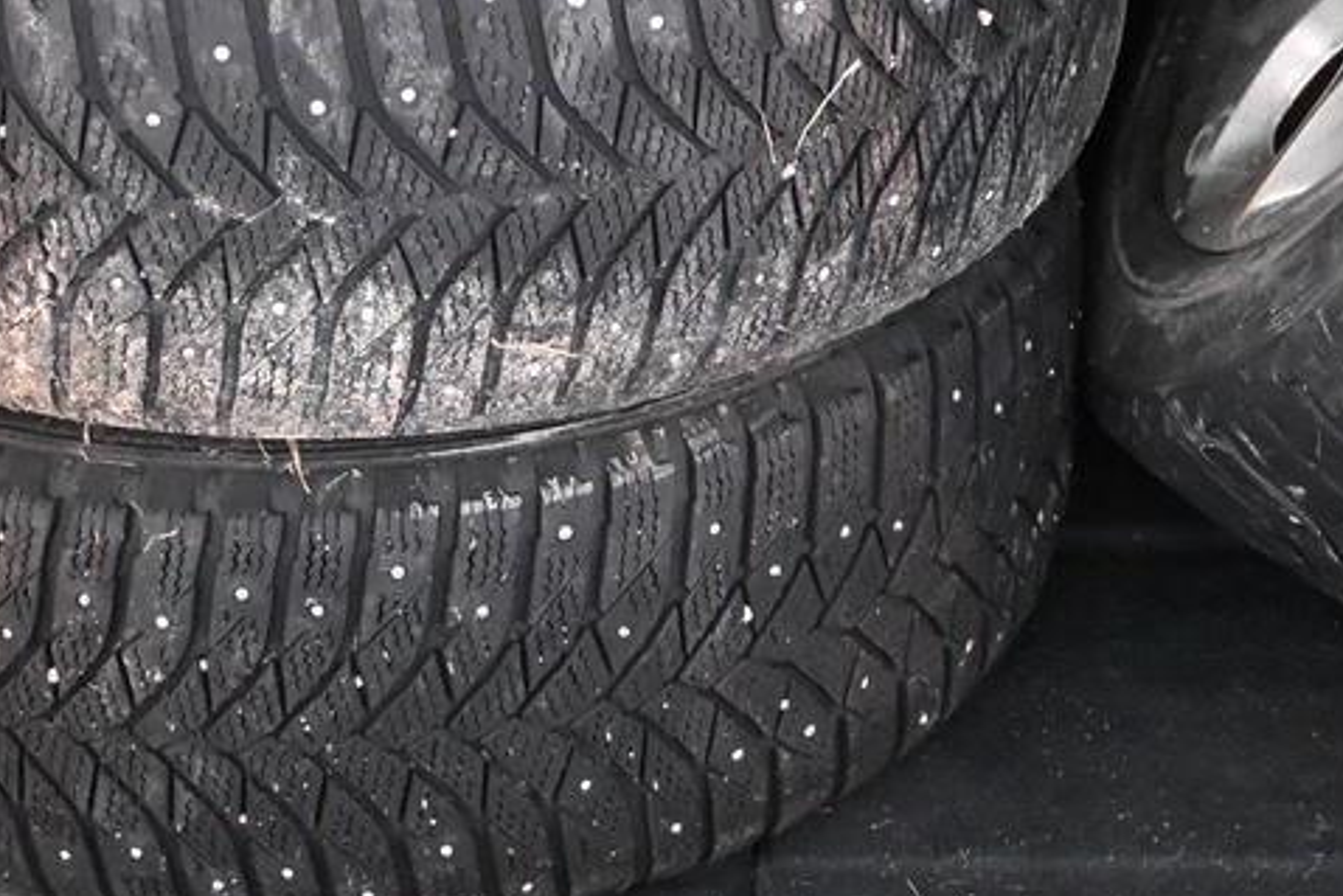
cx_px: 733
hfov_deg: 19.1
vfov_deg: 12.6
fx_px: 3981
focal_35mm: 107
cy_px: -65
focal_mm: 21
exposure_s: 1/60
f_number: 4
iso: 6400
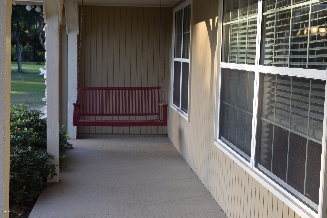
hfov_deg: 35.1
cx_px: 164
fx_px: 518
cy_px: 109
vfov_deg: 23.8
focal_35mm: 57
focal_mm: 38
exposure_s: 1/200
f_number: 7.1
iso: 400
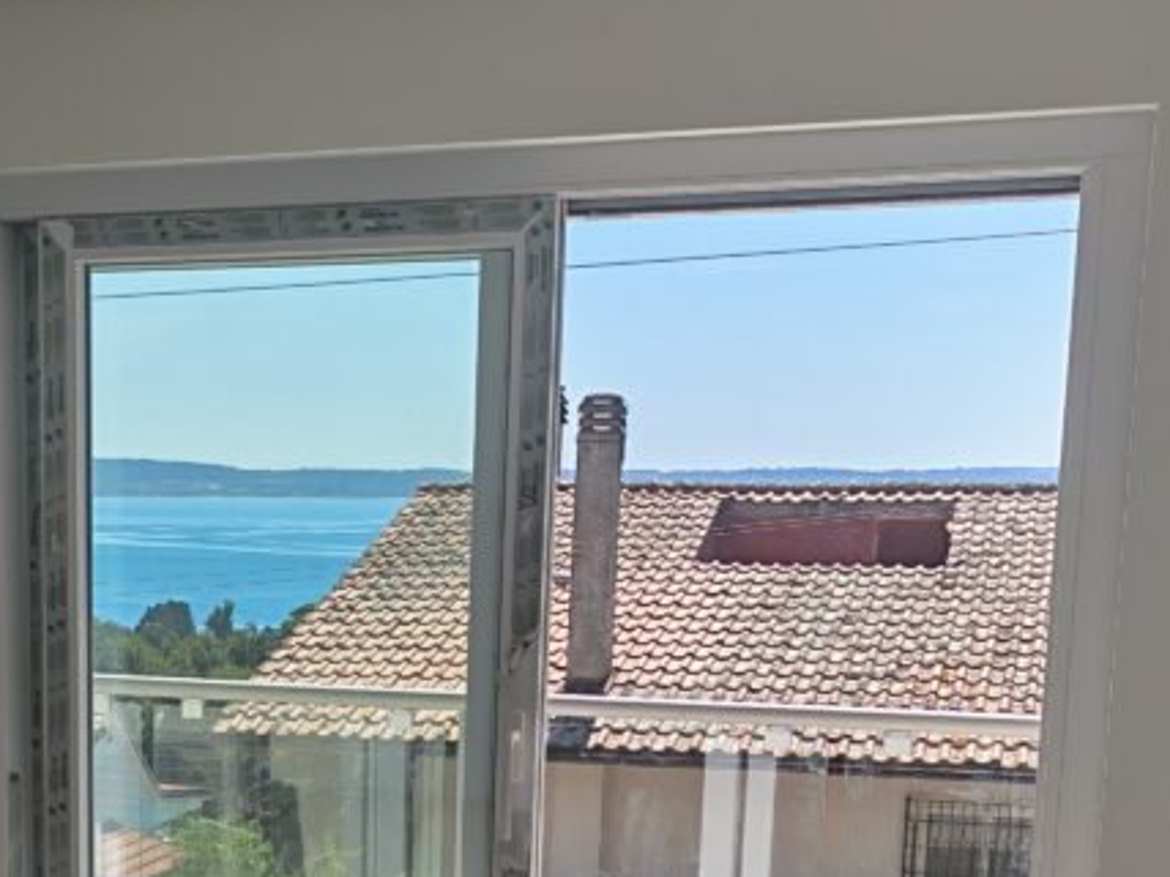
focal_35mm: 67
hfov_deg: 28.3
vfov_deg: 21.1
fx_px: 2265
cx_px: 227
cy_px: 888
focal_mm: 5.4
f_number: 1.6
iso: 50
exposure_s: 1/2500
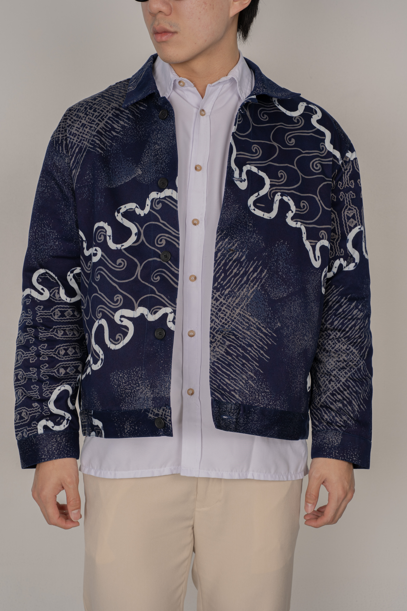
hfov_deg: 21.2
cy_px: 306
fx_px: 1087
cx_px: 204
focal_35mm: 64
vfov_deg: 31.4
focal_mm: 64.1
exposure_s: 1/160
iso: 125
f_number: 10
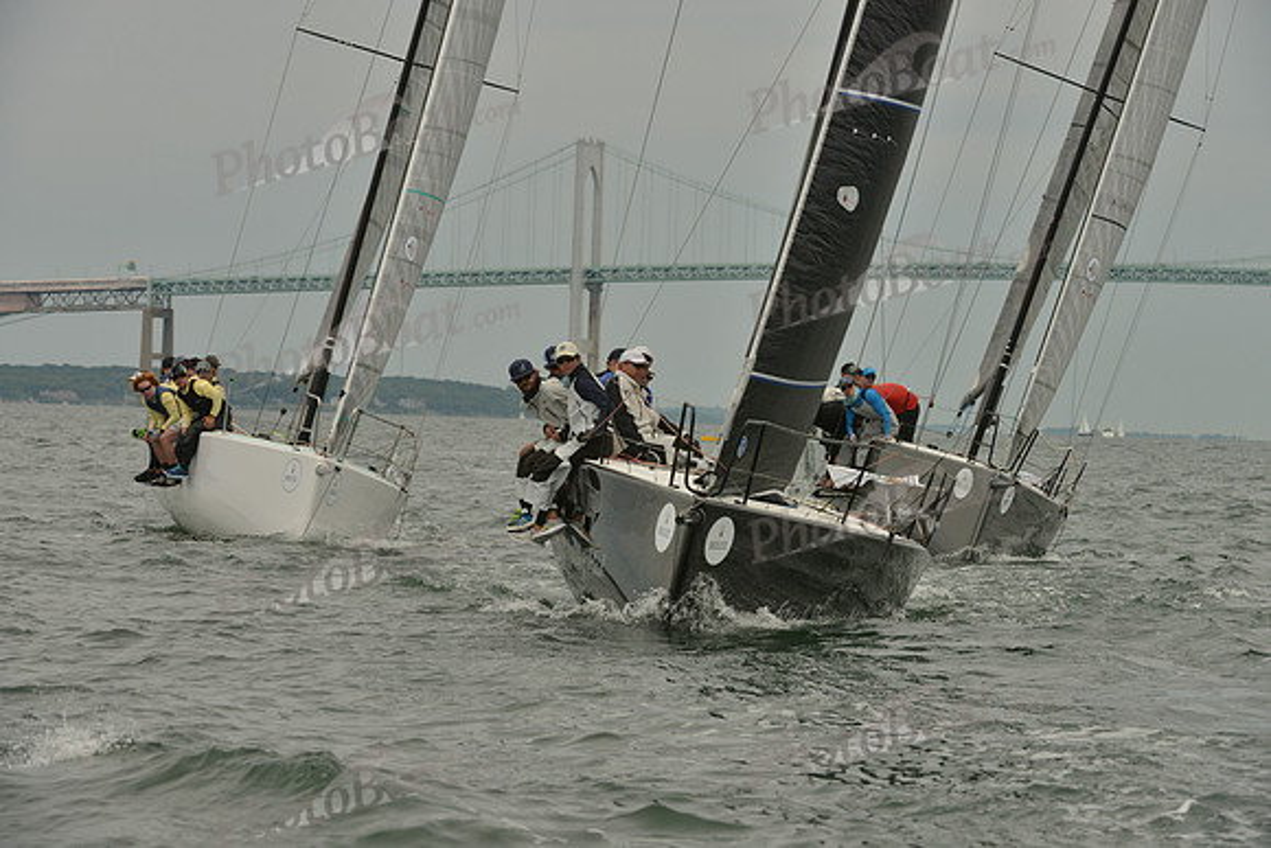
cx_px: 636
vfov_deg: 6.9
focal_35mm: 200
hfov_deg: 10.3
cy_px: 424
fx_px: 7062
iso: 400
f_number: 10
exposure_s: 1/1000
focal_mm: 200
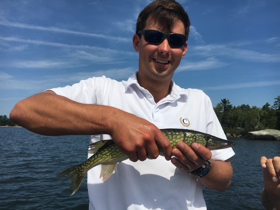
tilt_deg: +7.4
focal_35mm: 29
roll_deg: -0.8
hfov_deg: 61.7
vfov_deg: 48.2
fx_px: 235
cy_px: 105
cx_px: 140
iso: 25
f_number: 2.2
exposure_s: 1/2404
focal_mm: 4.15
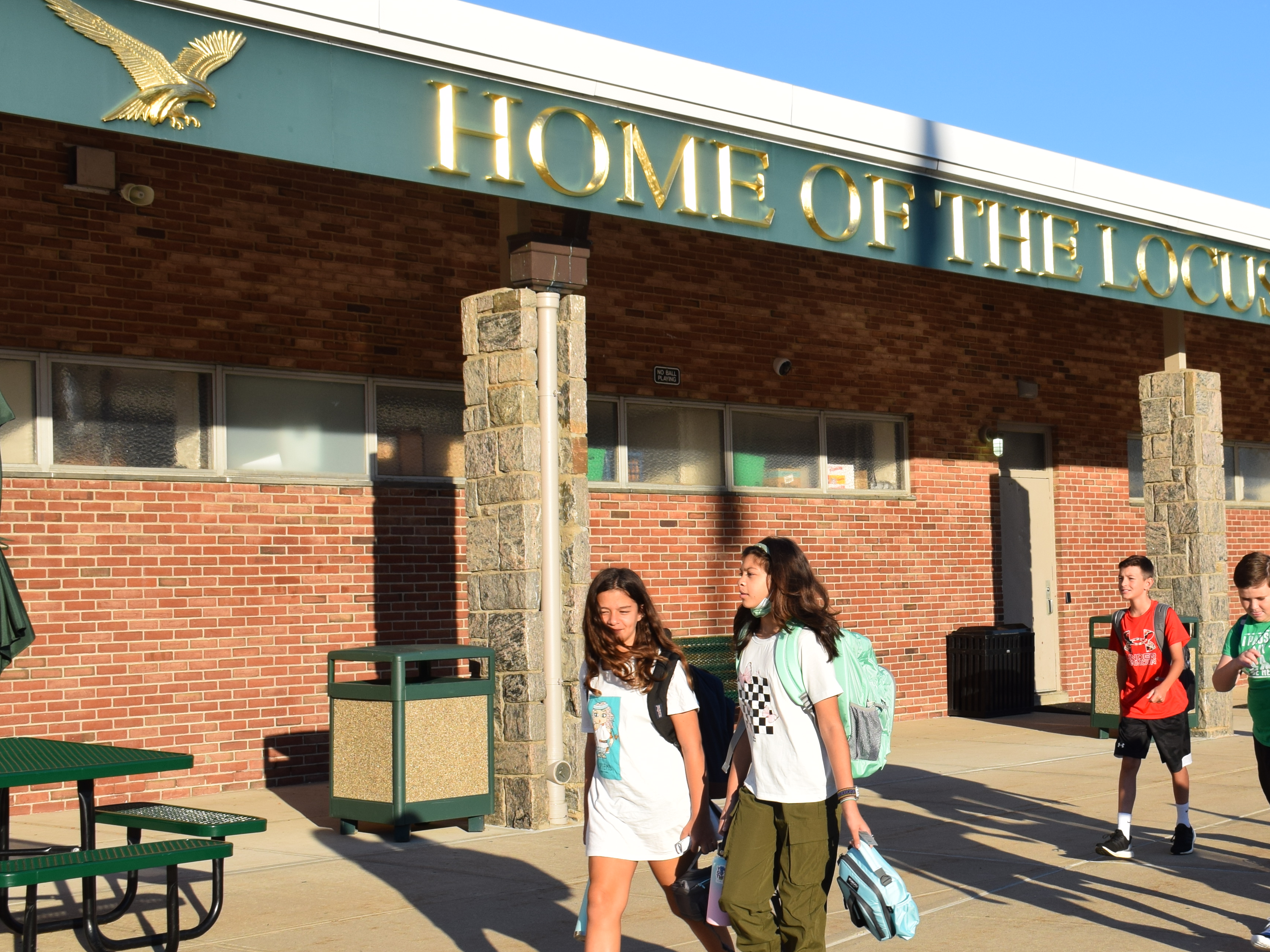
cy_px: 480
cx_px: 974
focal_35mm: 58
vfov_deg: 25.3
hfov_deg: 32.6
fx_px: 2122
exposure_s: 1/400
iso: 200
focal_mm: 23
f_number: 10
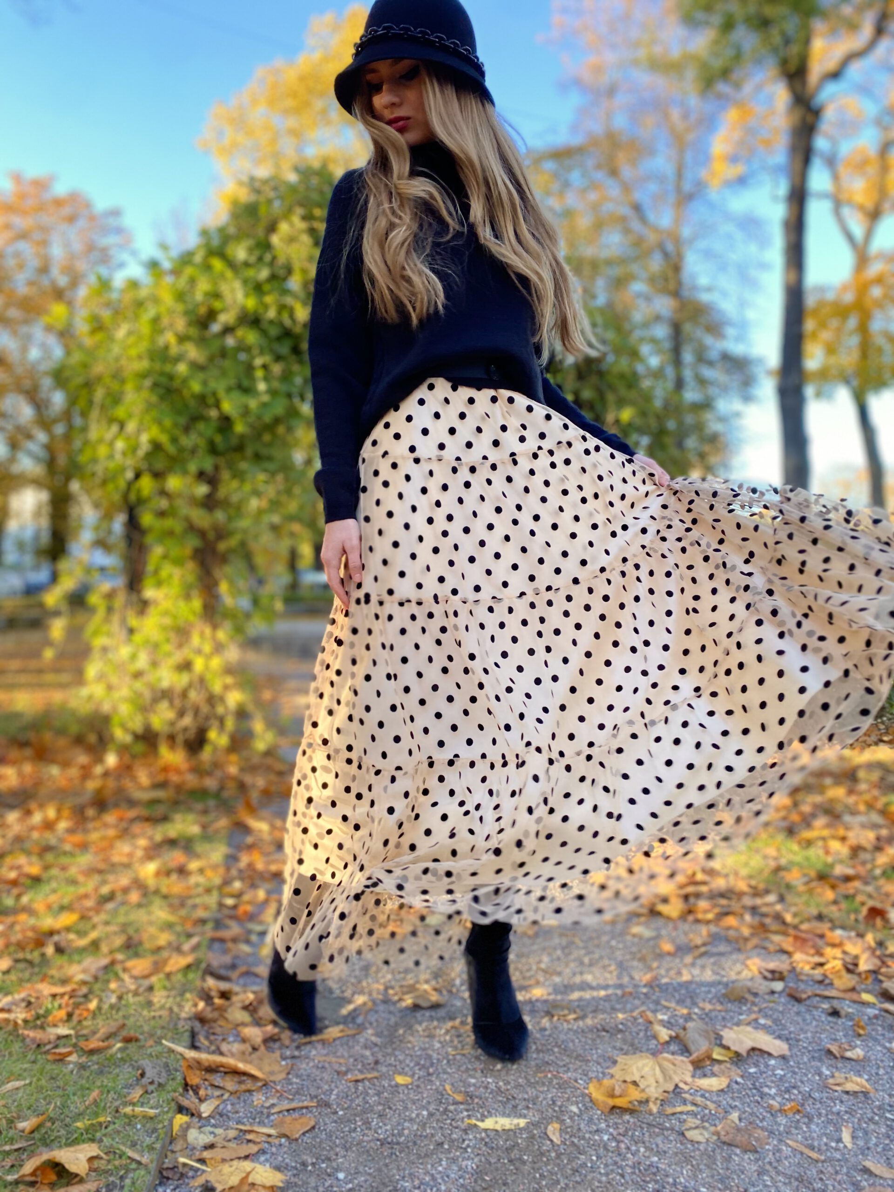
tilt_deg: -0.4
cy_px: 596
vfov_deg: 67.3
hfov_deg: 53.1
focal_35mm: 26
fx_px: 895
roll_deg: -0.9
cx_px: 447
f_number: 1.8
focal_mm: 4.25
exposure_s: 1/121
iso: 32
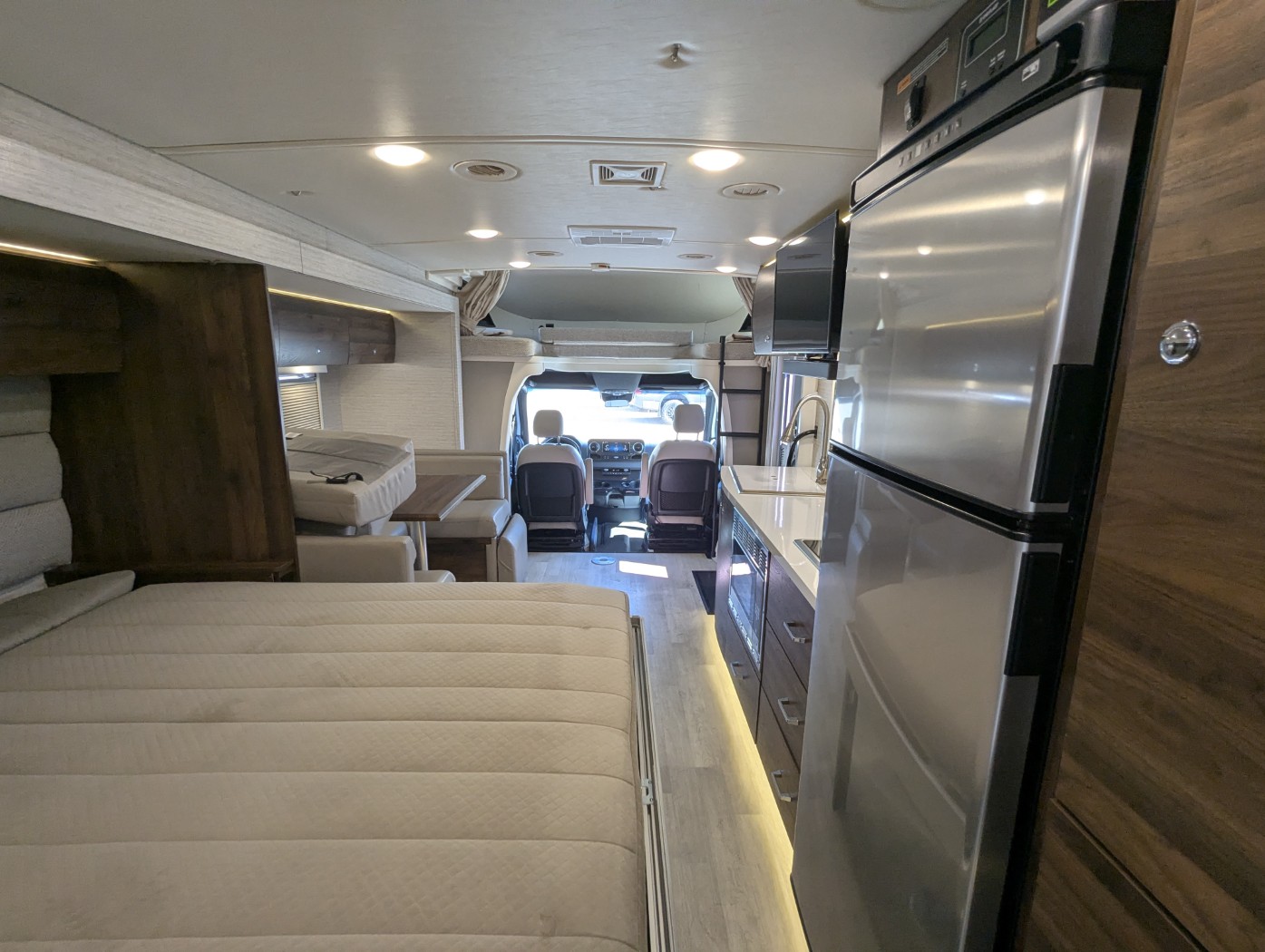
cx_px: 632
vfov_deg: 78.2
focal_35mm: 16
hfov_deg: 94.4
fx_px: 585
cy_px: 476
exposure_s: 1/128
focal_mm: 2.35
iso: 179
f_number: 2.2
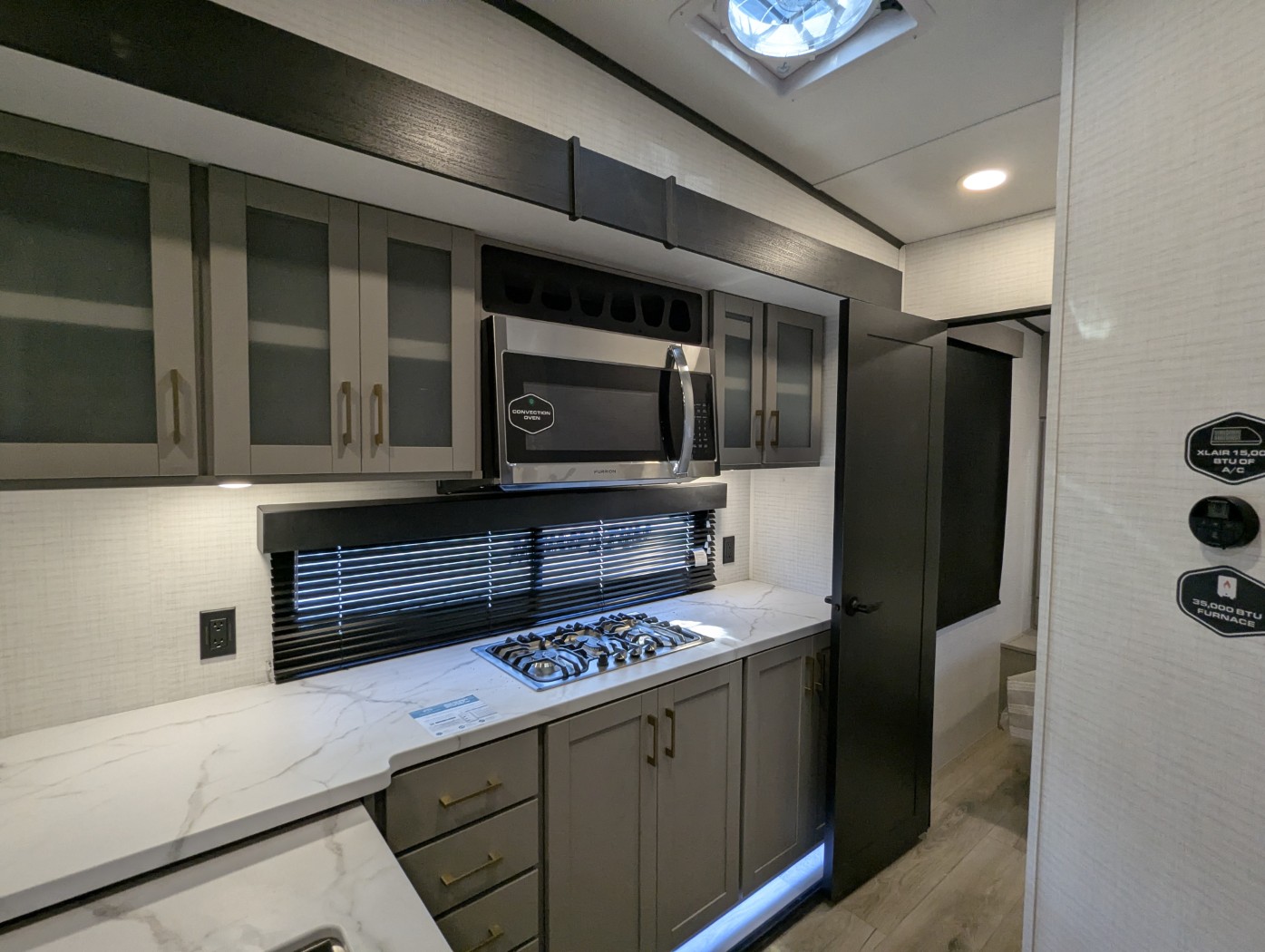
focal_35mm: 16
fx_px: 585
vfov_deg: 78.2
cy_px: 476
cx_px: 632
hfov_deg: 94.4
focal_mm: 2.35
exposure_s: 1/174
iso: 184
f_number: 2.2
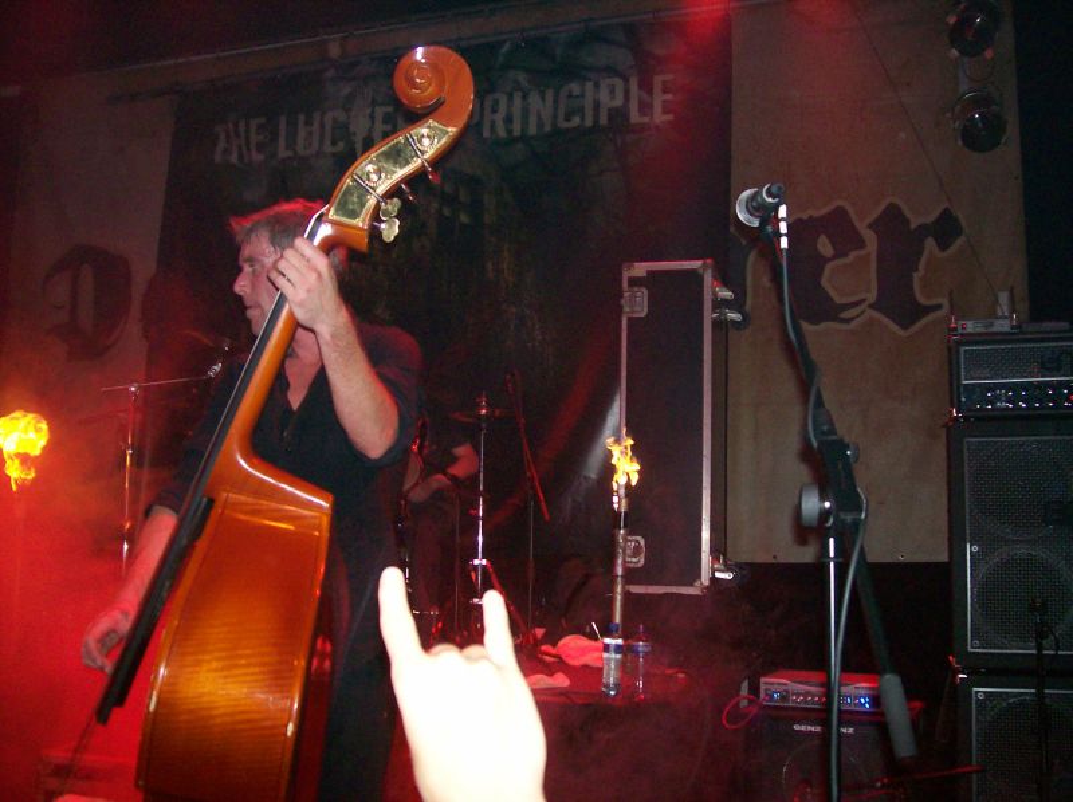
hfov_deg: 51.4
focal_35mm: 36
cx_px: 536
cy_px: 401
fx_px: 1115
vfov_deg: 39.6
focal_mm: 6
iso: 140
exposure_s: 1/64
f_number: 2.7
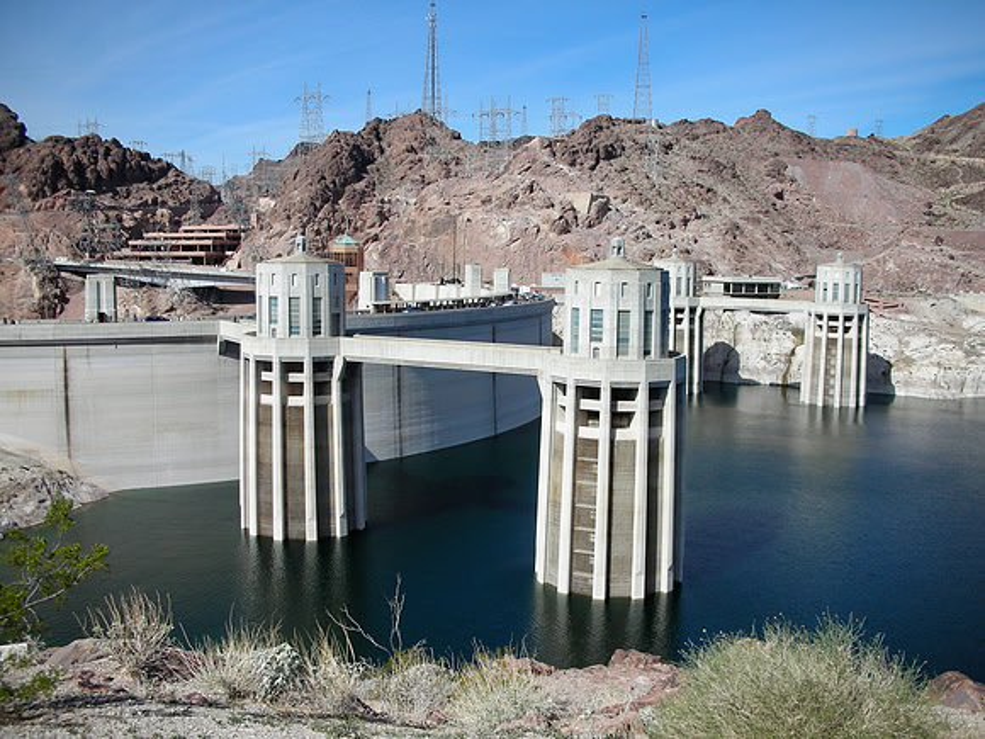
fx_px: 996
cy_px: 370
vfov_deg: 40.7
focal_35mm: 35
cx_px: 492
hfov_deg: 52.6
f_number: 8.5
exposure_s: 1/97.3
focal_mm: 5.8
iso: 50
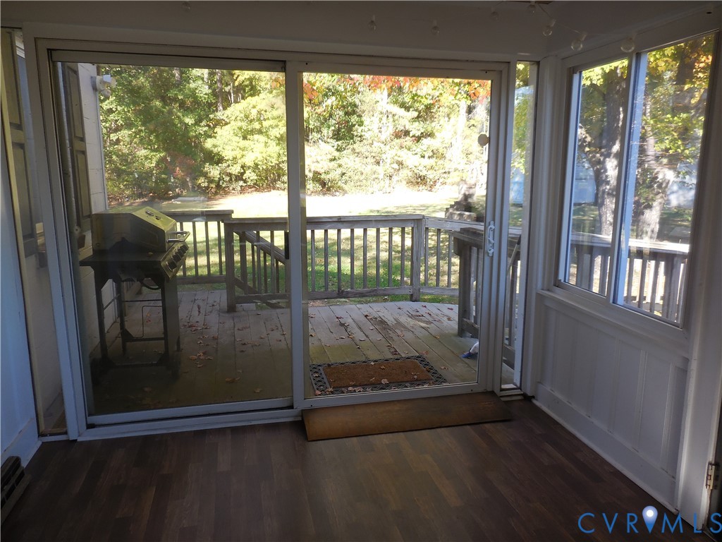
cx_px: 361
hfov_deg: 69.4
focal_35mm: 25
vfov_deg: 54.9
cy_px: 271
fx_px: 521
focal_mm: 4.5
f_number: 3.7
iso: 125
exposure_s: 1/50
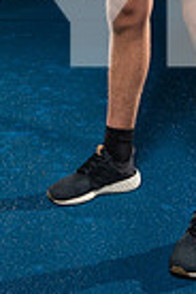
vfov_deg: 21.7
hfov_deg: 17.4
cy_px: -147
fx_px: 637
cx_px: 147
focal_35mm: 78
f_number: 5
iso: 800
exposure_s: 1/125
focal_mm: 24
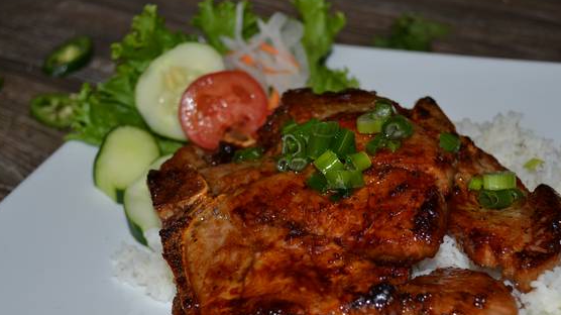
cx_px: 305
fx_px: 833
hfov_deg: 37.2
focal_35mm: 56
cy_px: 192
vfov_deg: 21.4
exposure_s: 1/125
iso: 100
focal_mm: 30
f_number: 4.5
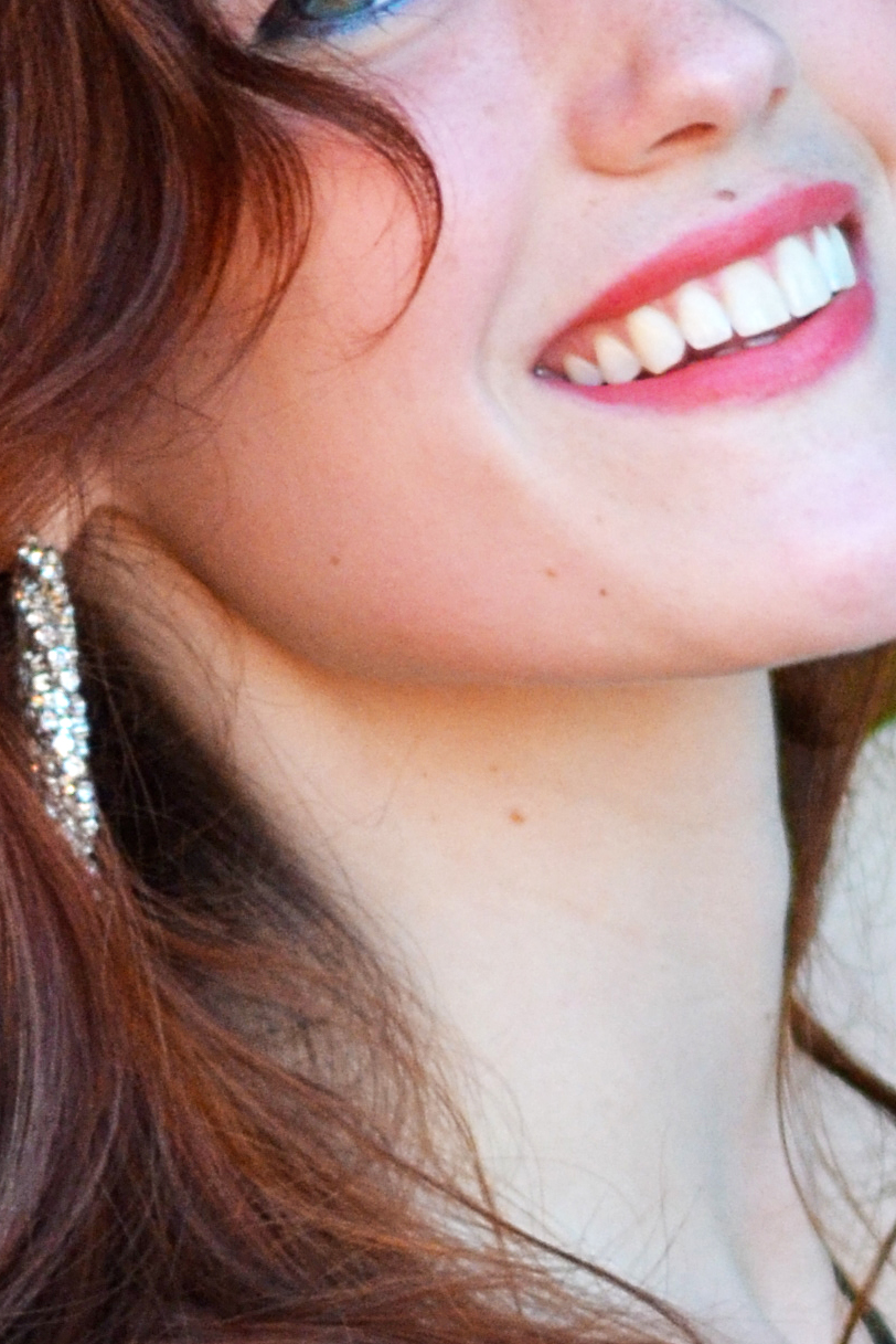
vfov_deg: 2.0
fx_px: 38130
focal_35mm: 1022
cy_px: 1467
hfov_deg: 1.3
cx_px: 631
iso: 800
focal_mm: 180
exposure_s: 1/500
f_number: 4.5
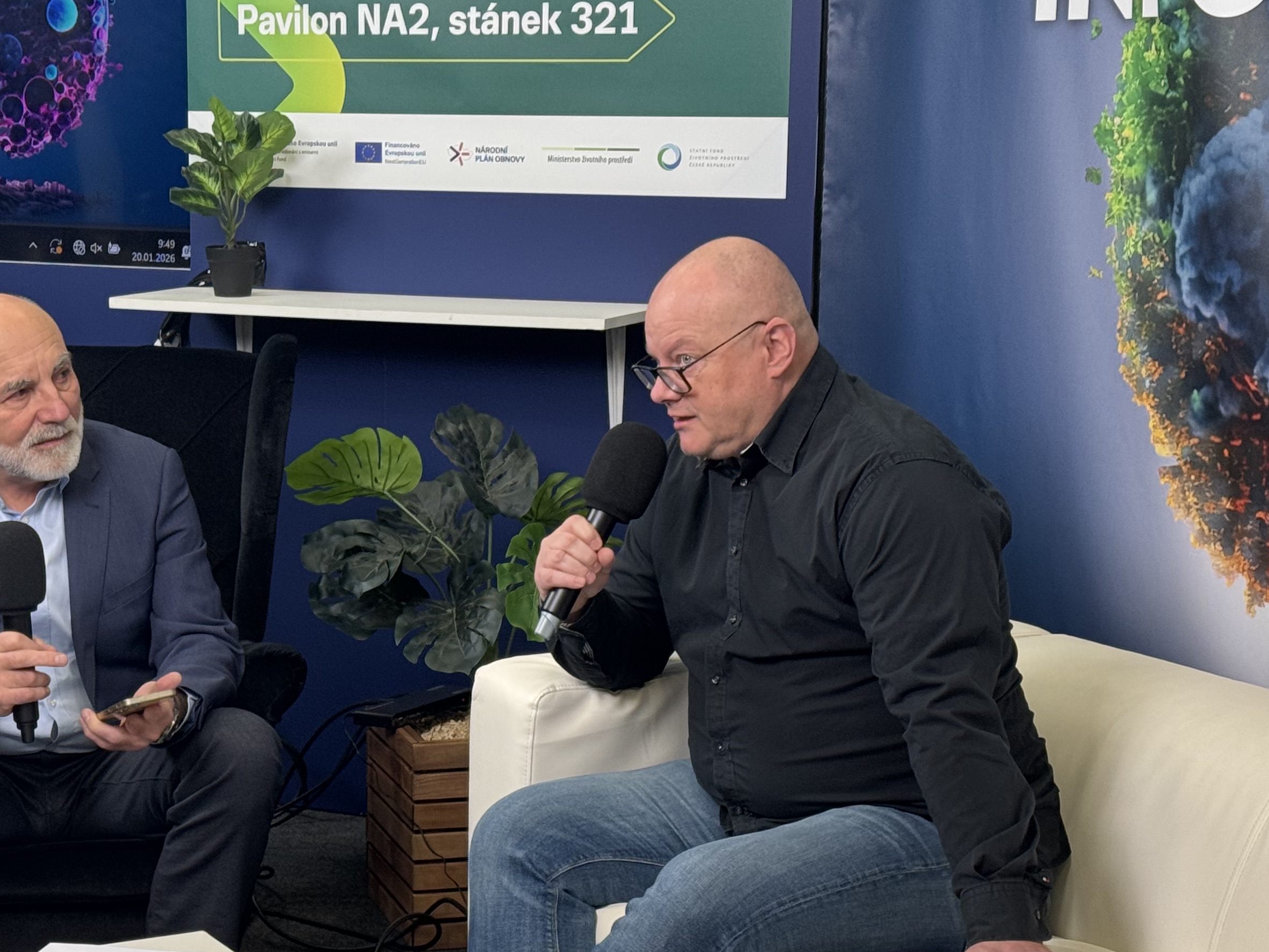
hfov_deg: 23.7
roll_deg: -0.1
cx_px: 404
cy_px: 667
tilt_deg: -12.4
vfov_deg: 17.9
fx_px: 3006
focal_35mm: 82
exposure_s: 1/50
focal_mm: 6.76
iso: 80
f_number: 1.78
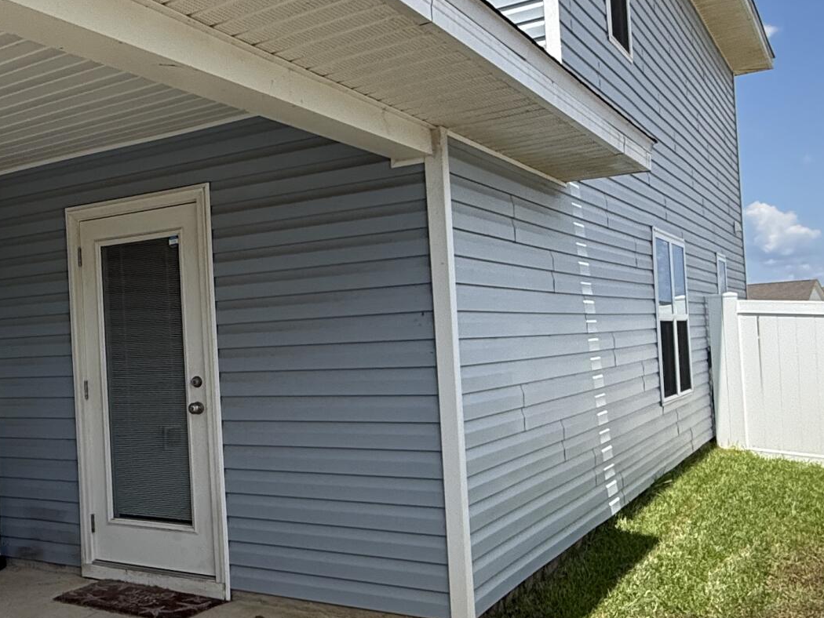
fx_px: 952
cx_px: 2
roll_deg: +2.7
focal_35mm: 40
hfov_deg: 40.9
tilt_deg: +1.6
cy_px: 337
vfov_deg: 35.9
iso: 50
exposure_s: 1/1068
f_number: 2.2
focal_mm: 2.22
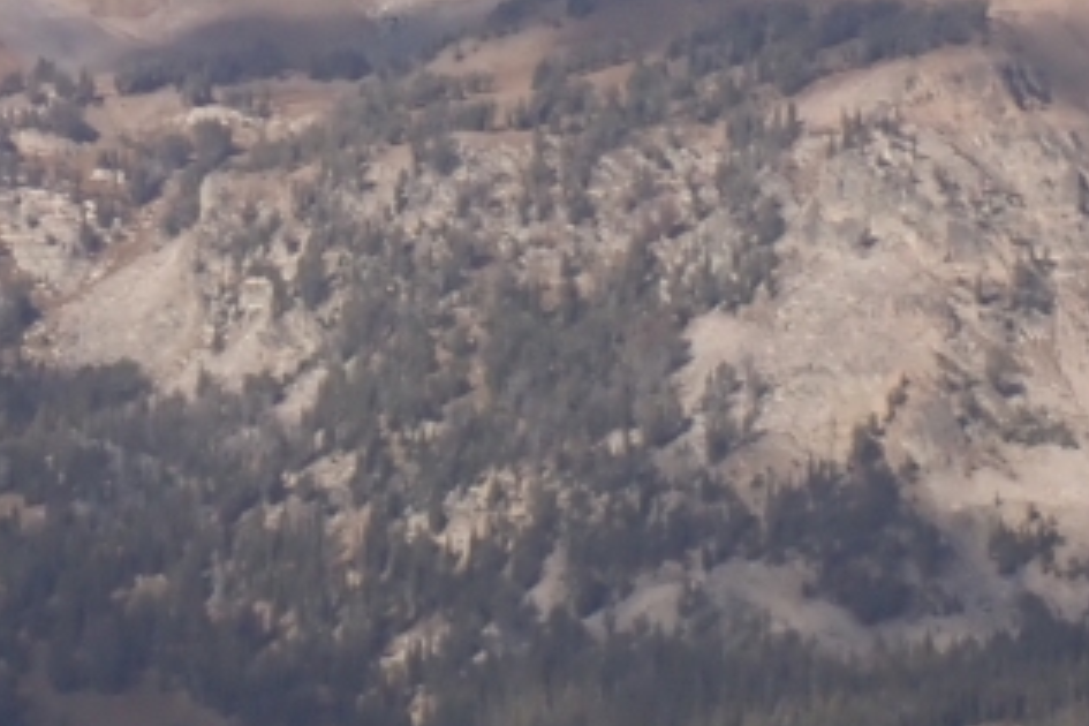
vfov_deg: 6.7
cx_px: 14
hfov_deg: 10.0
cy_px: 76
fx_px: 6201
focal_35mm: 205
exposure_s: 1/125
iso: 160
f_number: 14
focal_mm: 11.09
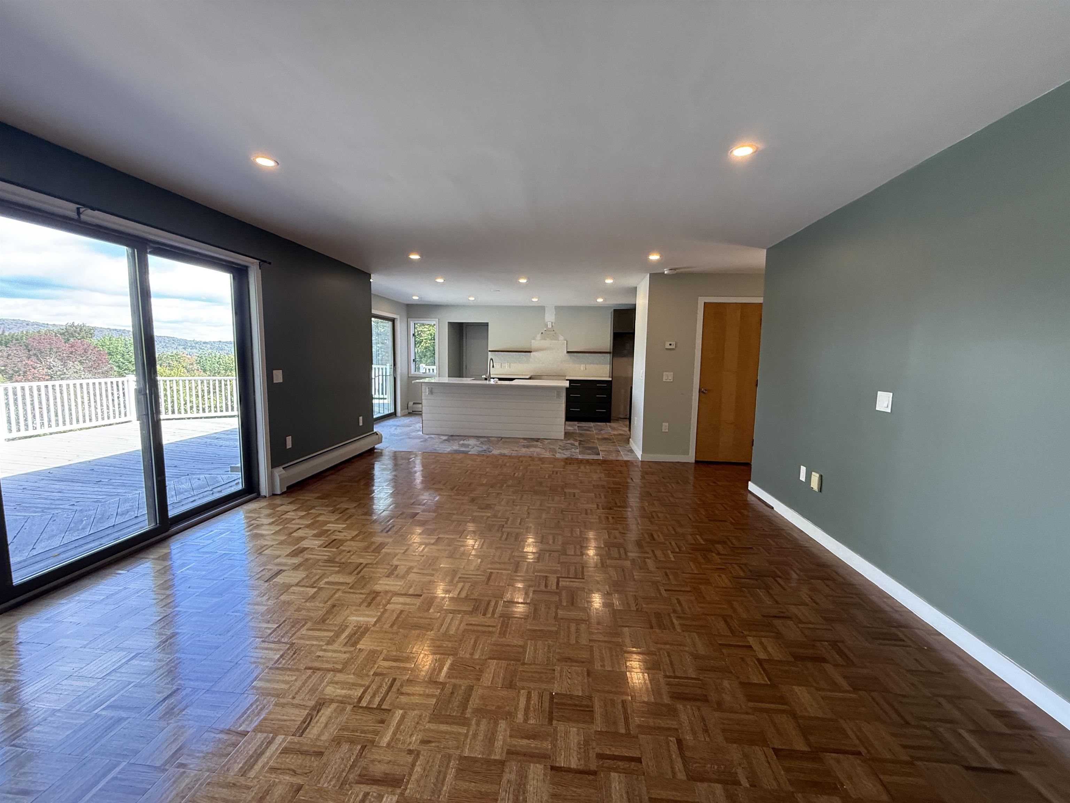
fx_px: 433
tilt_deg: -4.5
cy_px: 402
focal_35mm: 14
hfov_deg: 102.1
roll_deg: -0.3
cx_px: 535
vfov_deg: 85.7
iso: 200
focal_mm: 2.22
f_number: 2.2
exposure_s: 1/120
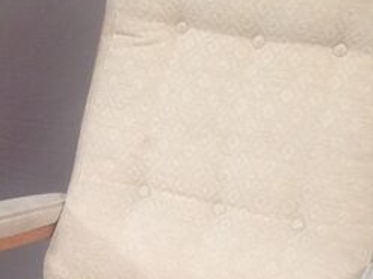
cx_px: -74
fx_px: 1152
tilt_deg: -24.9
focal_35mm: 107
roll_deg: -1.1
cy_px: 268
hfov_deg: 17.5
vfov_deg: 13.7
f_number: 2.4
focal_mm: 4.12
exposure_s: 1/60
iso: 64
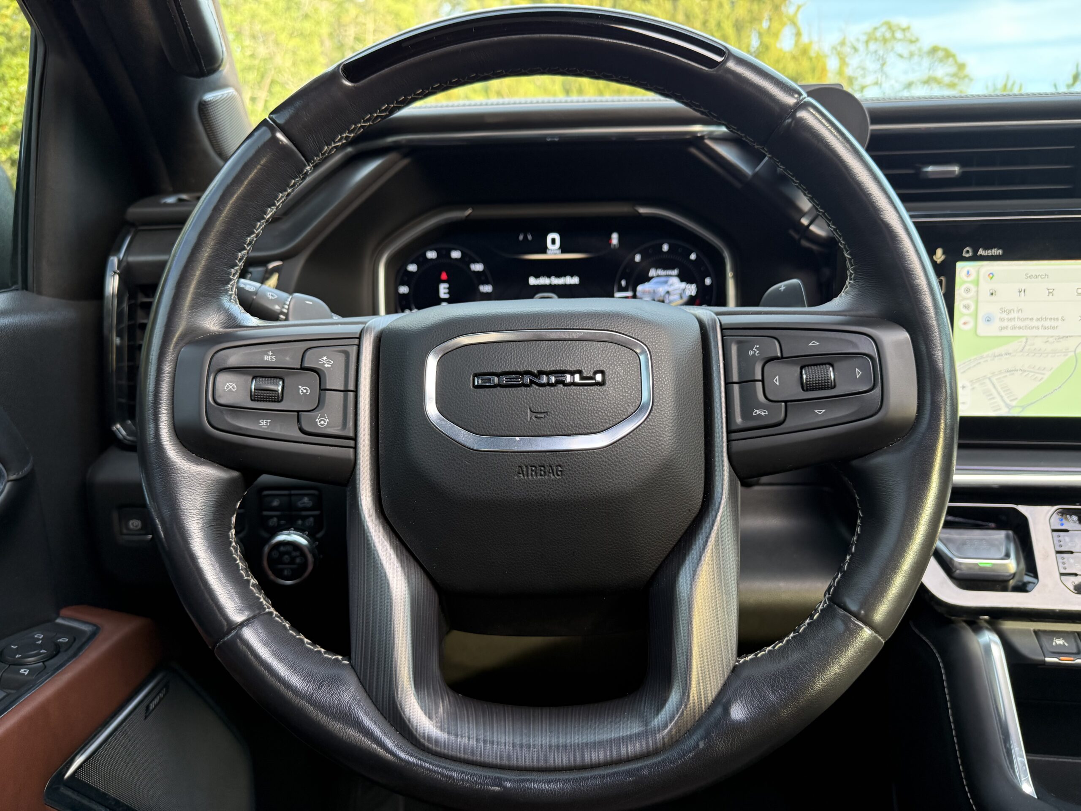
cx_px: 540
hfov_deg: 71.6
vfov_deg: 56.8
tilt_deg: -10.8
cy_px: 406
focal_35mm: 24
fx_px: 749
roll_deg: +1.5
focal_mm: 6.76
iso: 200
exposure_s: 1/118
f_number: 1.78
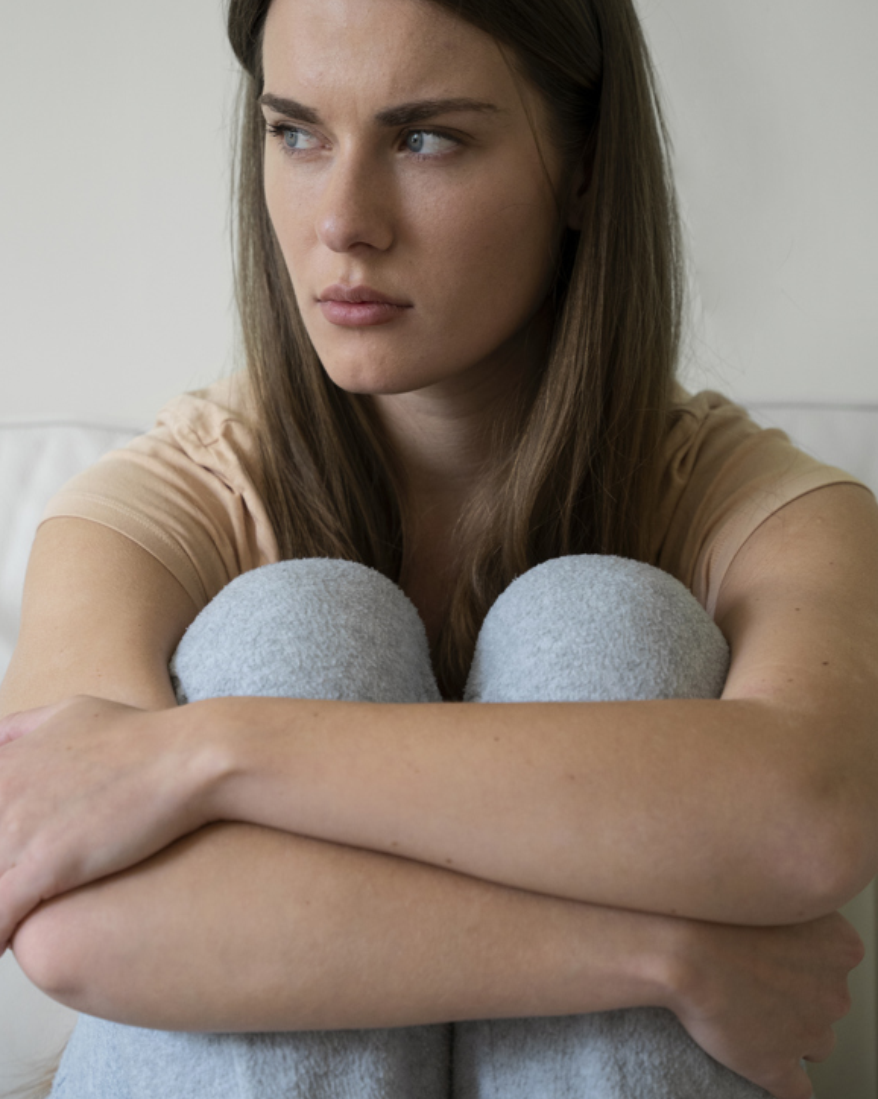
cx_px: 434
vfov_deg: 22.2
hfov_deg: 17.8
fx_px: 2799
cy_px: 537
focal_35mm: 86
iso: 1000
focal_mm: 64.1
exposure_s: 1/125
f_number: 4
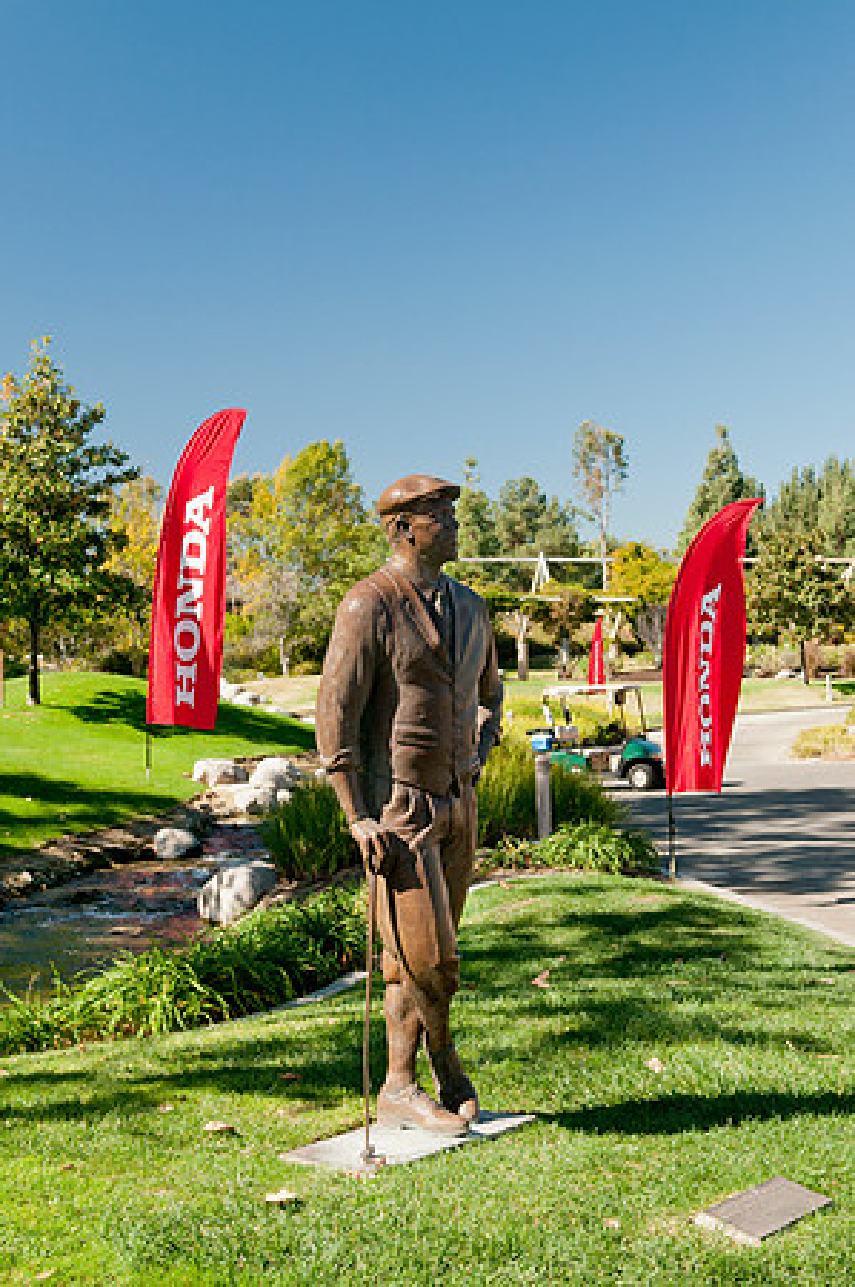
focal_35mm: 51
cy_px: 644
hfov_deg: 26.4
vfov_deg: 38.9
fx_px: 1821
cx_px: 428
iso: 400
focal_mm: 34
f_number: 8
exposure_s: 1/160
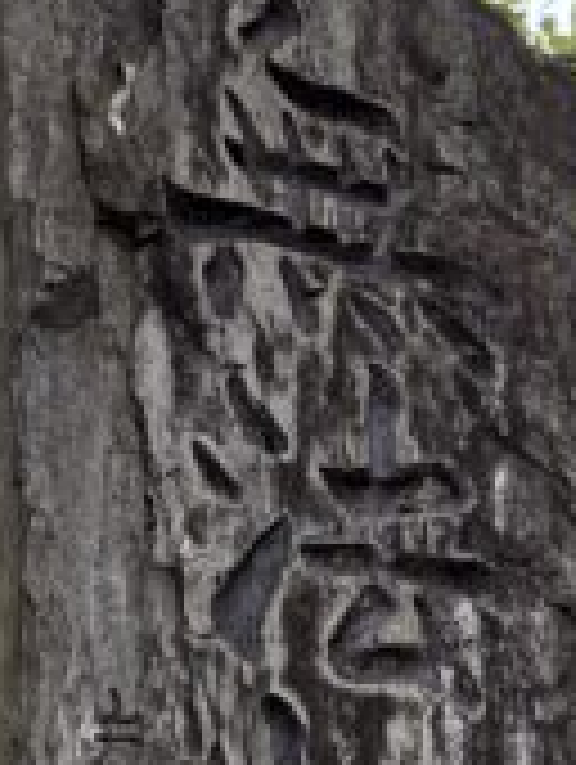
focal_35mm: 122
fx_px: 2700
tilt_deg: +13.9
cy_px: 1264
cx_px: 238
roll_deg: +0.2
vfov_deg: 14.6
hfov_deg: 12.2
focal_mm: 5.96
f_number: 1.6
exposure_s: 1/173
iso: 64
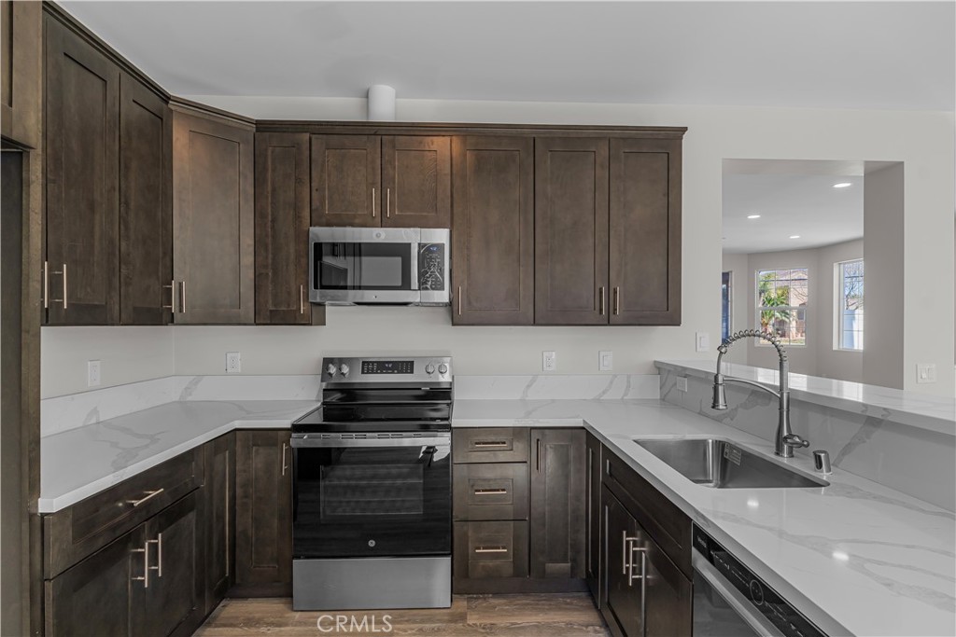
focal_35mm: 19
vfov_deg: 64.8
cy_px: 318
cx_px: 478
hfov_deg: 87.2
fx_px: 502
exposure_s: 1/4
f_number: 10
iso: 100
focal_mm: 12.6
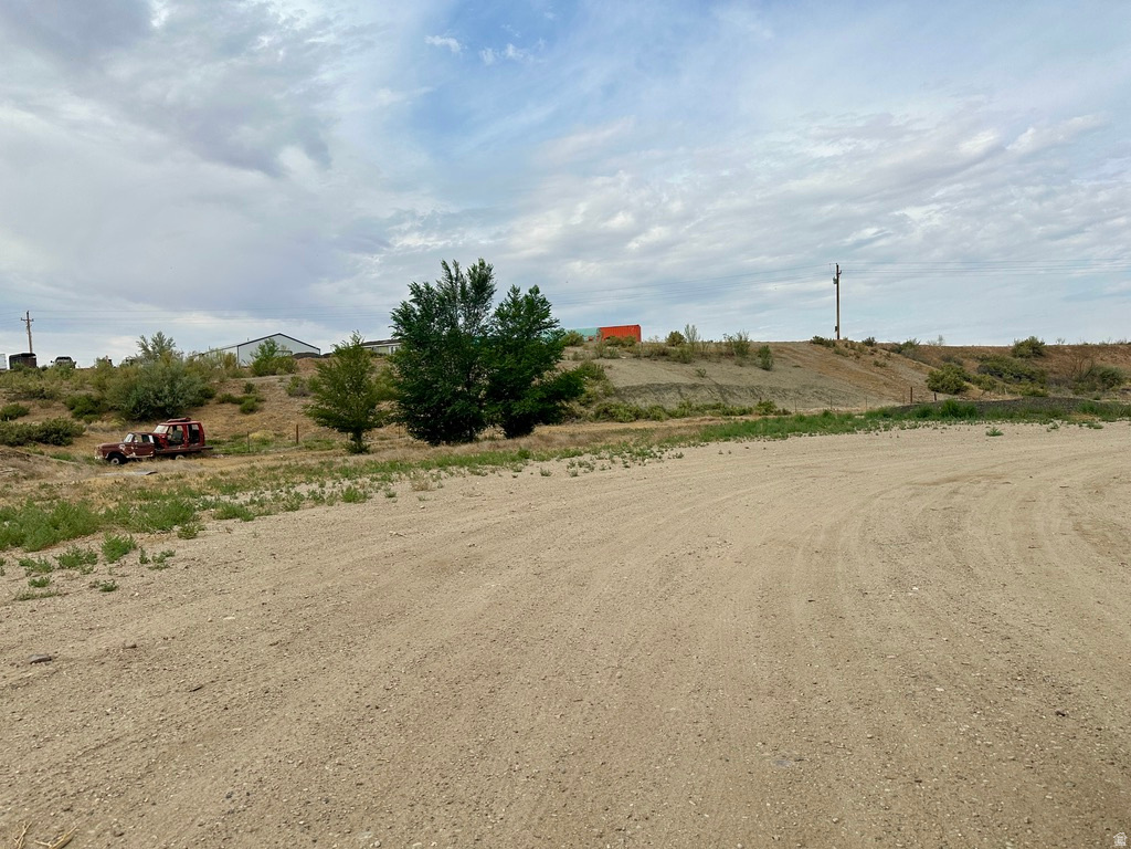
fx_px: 784
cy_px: 424
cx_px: 566
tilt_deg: -0.8
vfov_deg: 56.8
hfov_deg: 71.6
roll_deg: +1.4
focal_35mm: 24
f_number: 1.78
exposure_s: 1/4184
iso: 80
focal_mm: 6.86
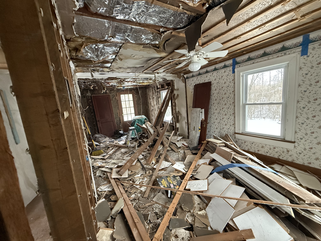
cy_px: 120
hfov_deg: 102.1
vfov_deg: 85.7
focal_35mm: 14
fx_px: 130
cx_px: 160
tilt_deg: -8.3
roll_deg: +5.5
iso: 800
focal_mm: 2.22
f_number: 2.2
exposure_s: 1/60
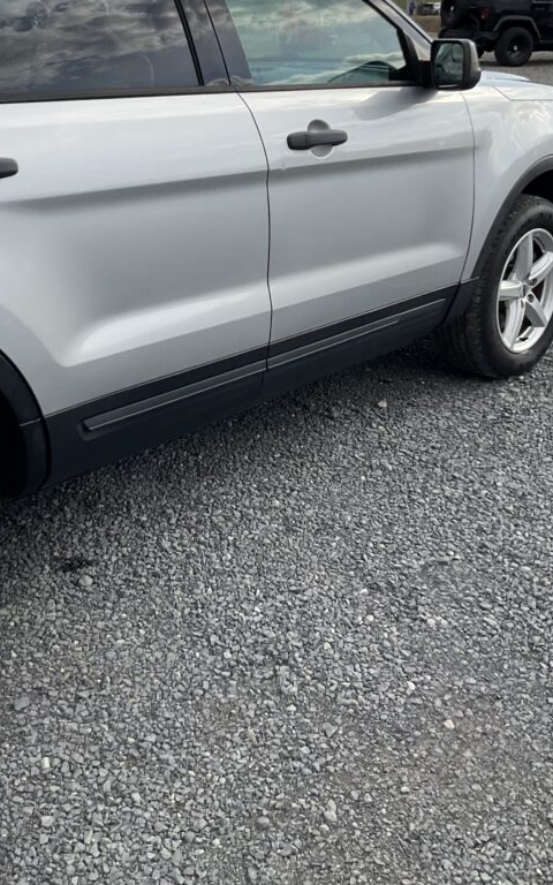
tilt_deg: -17.0
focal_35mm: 41
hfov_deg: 31.0
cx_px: 176
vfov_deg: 47.6
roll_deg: -0.5
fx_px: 989
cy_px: 315
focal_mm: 3
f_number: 1.8
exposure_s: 1/1534
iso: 16
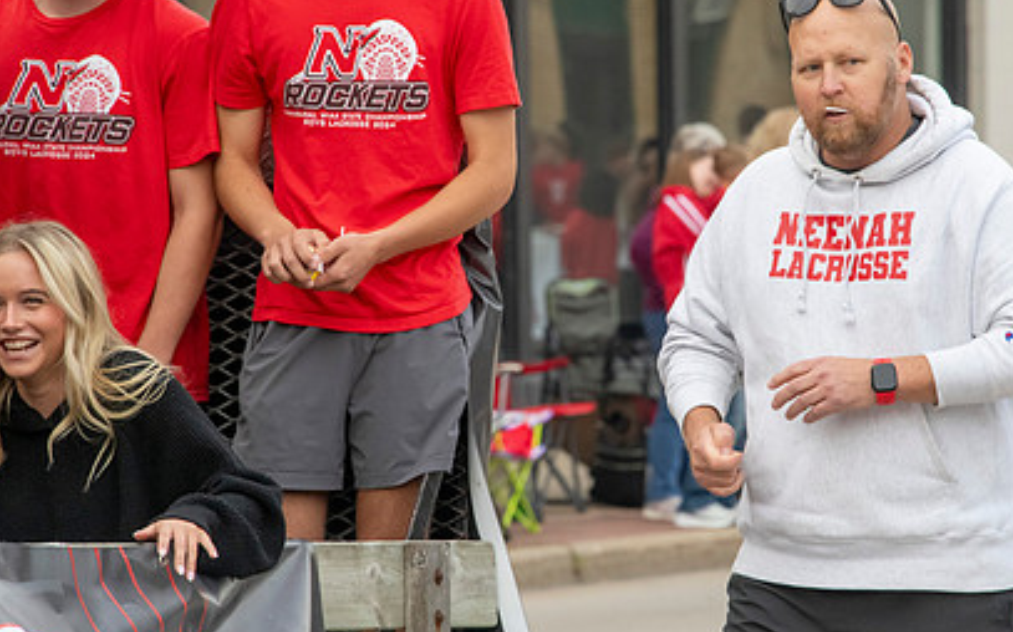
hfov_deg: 4.8
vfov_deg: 3.0
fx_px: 12032
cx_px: 612
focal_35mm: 436
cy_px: 327
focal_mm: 300
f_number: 11
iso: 3200
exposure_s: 1/320
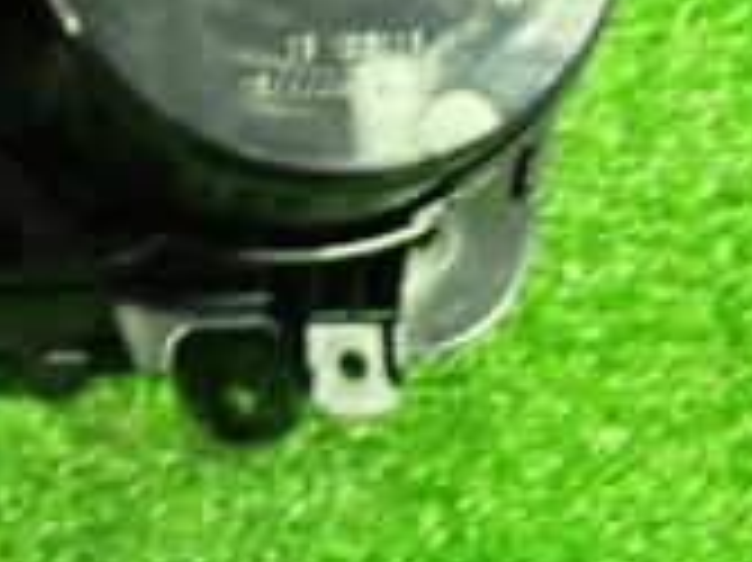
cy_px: -193
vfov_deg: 13.2
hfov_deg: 17.5
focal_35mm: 108
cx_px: -104
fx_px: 2345
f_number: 2.3
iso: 640
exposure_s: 1/30
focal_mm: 5.4
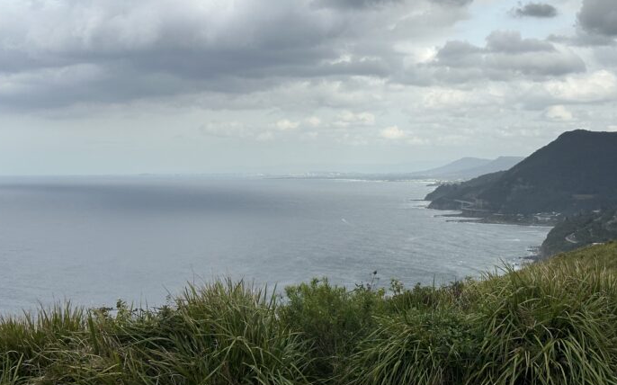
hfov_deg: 35.7
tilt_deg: +1.9
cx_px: 333
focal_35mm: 57
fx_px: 958
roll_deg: +0.3
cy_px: 137
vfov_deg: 22.6
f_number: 1.78
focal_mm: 6.86
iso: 64
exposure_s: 1/3367
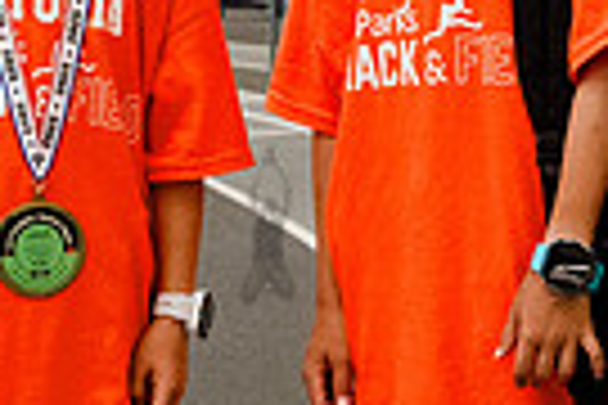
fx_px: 2533
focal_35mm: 150
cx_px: 410
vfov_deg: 9.1
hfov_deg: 13.7
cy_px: 126
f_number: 3.5
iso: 6400
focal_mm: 24
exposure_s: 1/1000
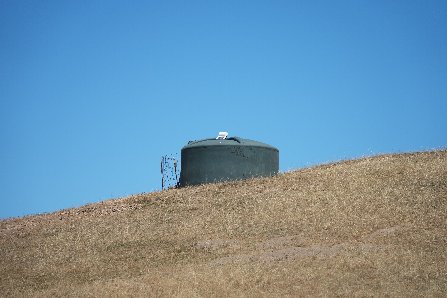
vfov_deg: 9.3
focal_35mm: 148
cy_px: 149
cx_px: 224
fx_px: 1838
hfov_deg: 13.9
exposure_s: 1/4000
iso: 800
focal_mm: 148
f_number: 5.6
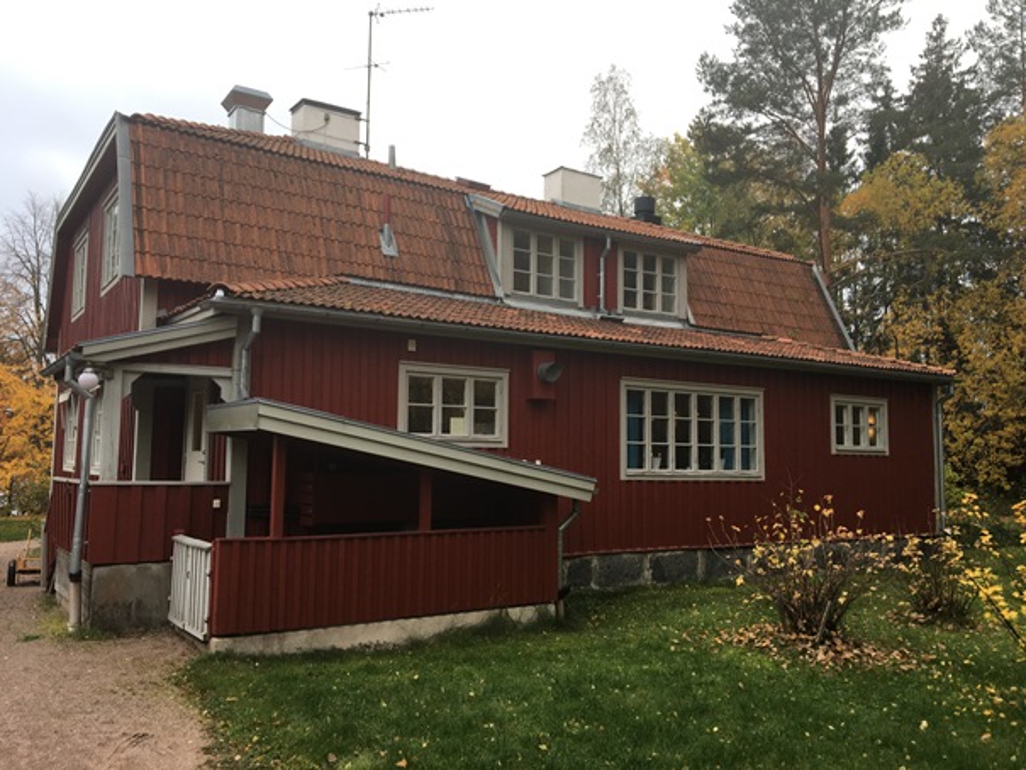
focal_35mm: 29
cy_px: 385
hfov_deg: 61.6
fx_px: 860
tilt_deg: +4.5
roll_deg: -1.4
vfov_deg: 48.2
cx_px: 513
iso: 25
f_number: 2.2
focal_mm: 4.15
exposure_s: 1/124
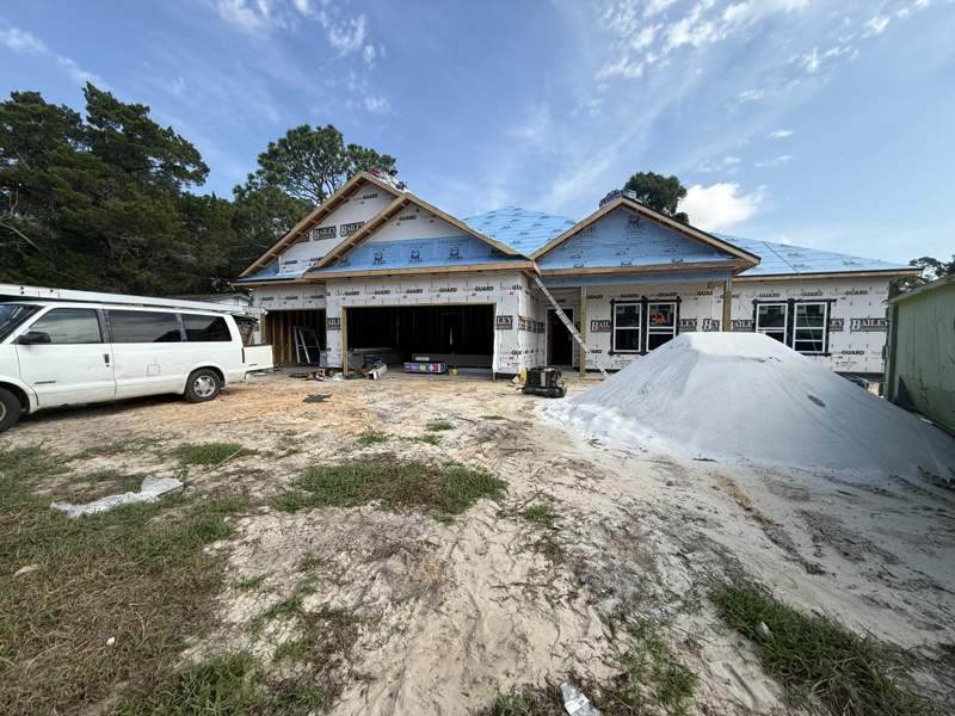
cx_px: 478
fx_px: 386
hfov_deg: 102.1
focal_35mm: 14
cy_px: 358
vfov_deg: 85.7
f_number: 2.2
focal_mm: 2.22
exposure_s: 1/1235
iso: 50
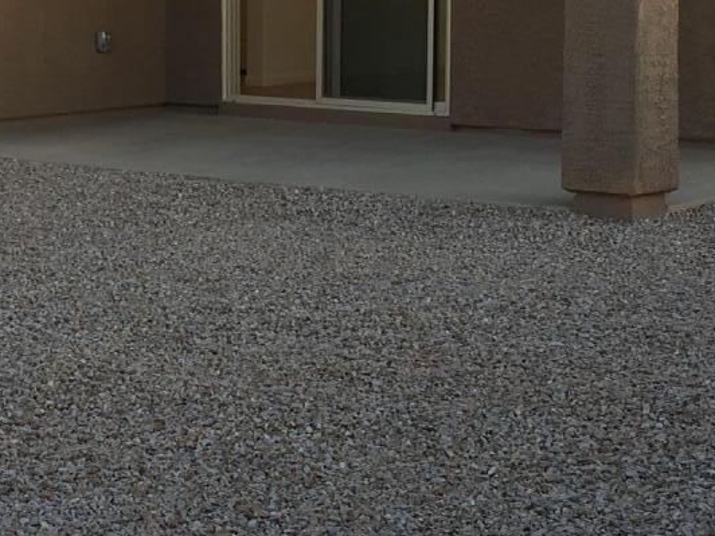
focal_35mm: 109
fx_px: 2251
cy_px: 180
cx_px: 144
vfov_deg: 13.6
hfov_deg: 17.9
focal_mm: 4.15
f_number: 2.2
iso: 25
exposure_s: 1/121
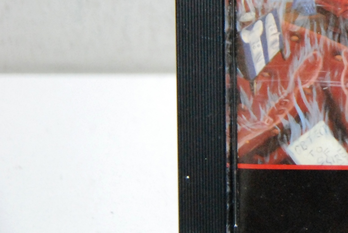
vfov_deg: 10.1
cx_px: 428
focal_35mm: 135
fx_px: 1306
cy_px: 23
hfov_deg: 14.6
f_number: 2.8
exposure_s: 1/60
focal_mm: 36
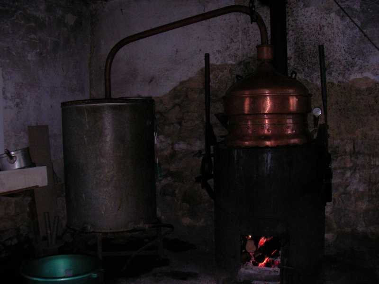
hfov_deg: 45.8
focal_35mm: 41
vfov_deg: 35.1
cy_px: 142
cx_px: 190
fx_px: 449
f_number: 3.5
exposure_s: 1/30
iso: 300
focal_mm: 6.3
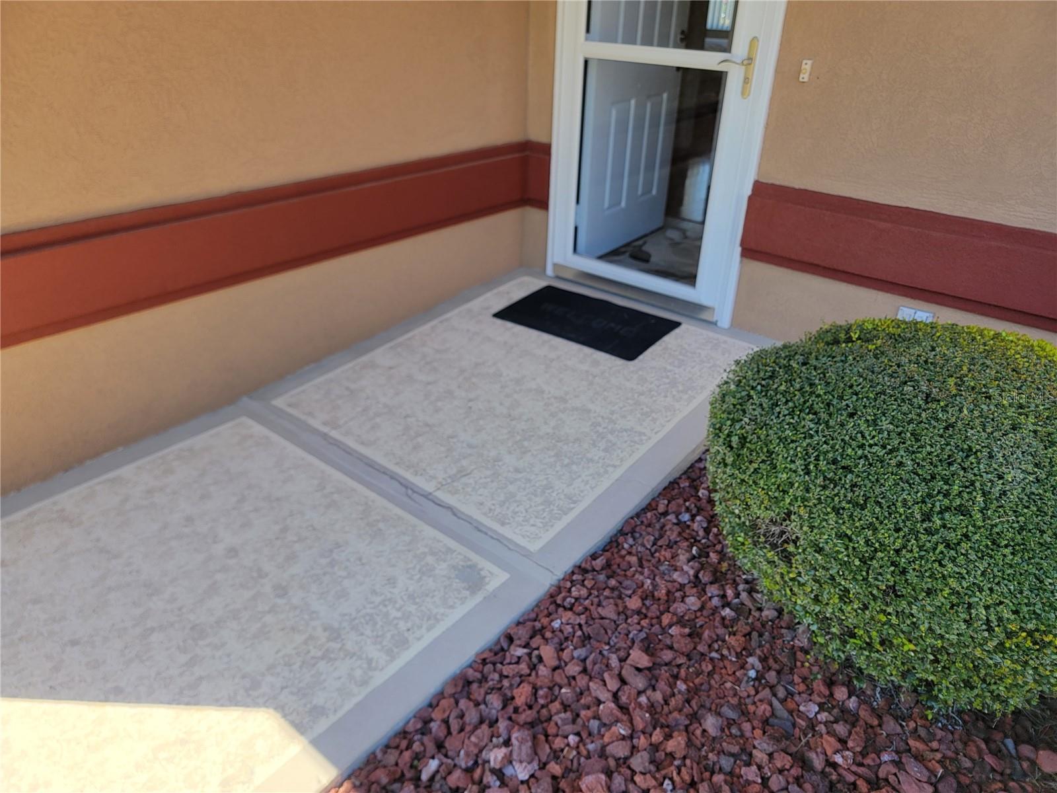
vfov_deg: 56.8
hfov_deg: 71.6
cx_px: 528
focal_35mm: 24
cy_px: 396
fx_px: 733
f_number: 1.8
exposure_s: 1/120
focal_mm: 6.7
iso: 20
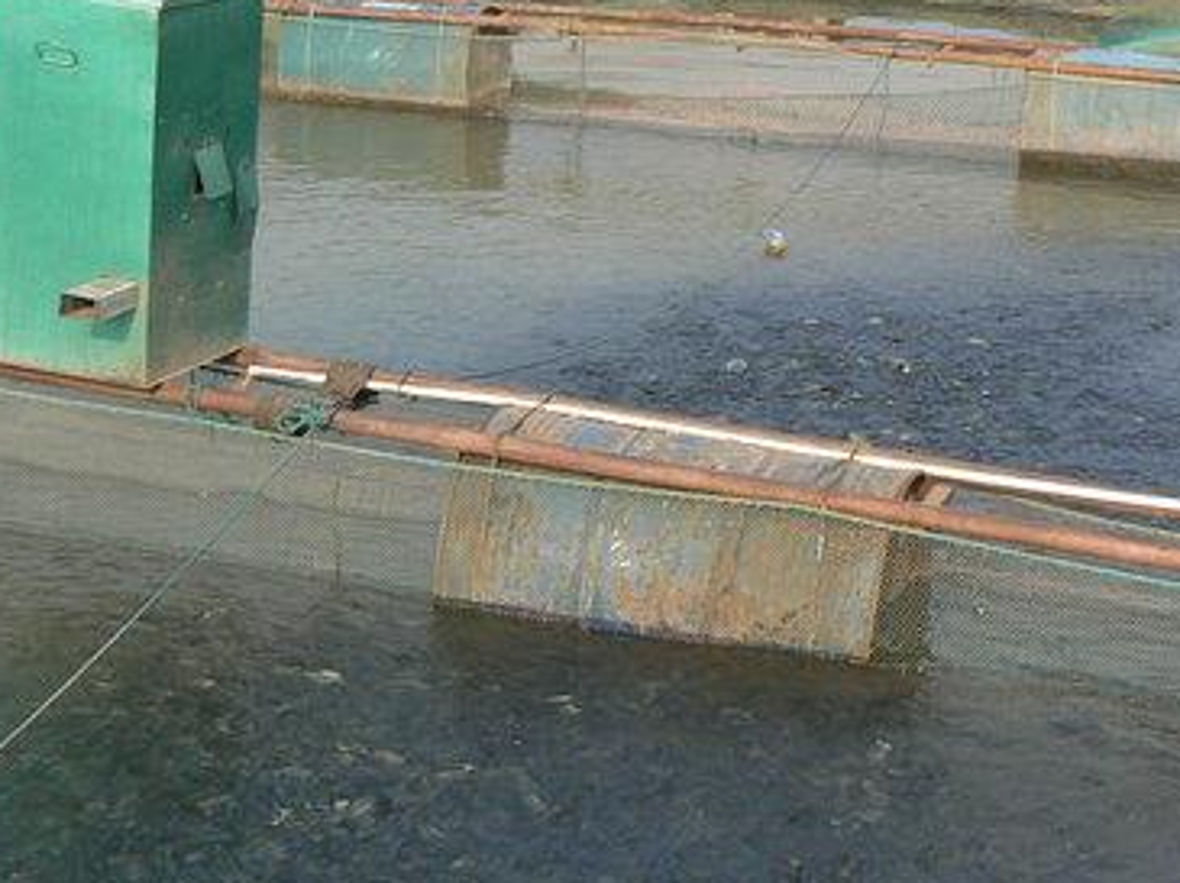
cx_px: 789
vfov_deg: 18.4
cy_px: 113
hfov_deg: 24.6
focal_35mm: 79
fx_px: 2690
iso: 80
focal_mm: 6
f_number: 5.6
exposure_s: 1/320
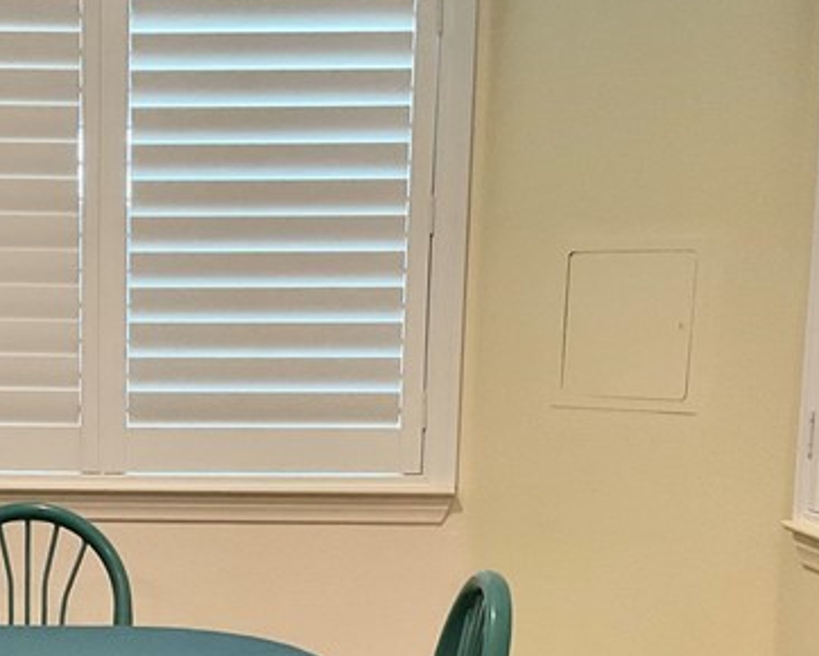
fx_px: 1940
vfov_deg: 18.7
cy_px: 641
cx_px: 122
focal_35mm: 80
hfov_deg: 23.4
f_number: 1.8
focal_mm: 3
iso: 100
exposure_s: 1/60
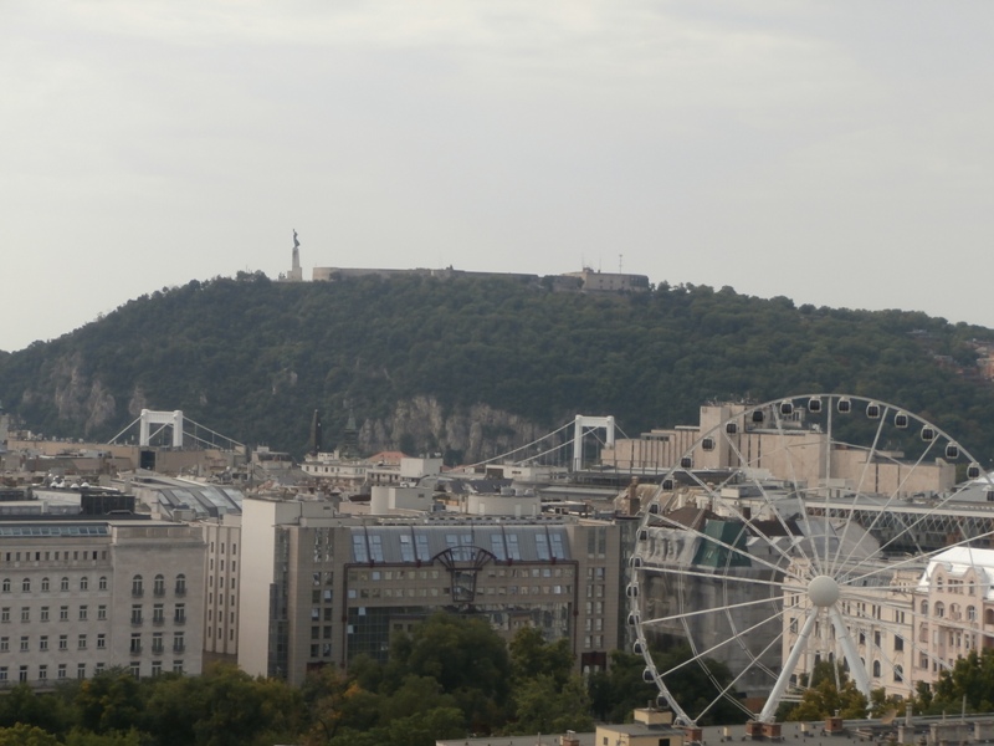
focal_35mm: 86
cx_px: 497
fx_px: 2469
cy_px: 373
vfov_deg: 17.2
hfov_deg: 22.8
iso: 100
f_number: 5
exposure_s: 1/640
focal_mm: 15.16
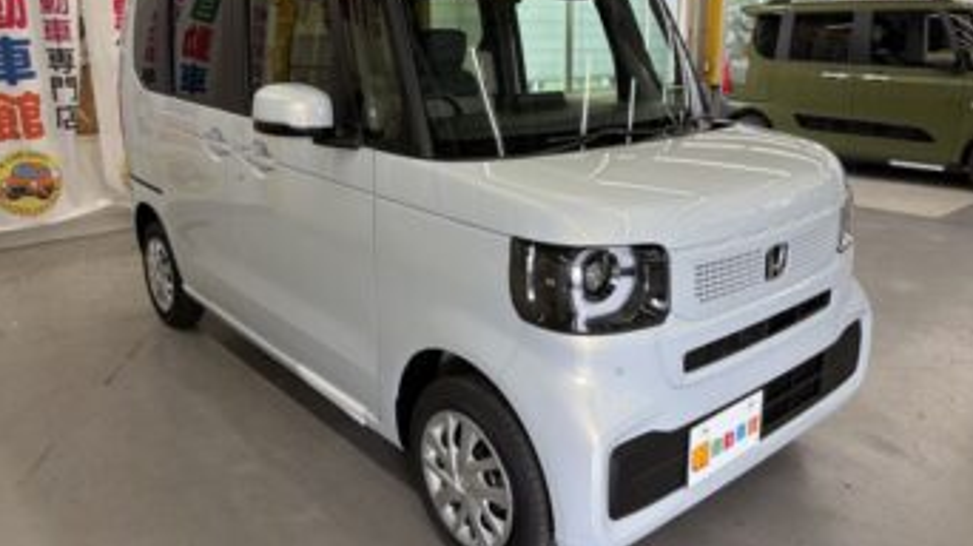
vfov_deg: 40.1
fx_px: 748
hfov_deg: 66.1
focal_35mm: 29
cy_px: 240
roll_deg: +0.6
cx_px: 492
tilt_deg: -12.8
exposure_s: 1/100
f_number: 1.6
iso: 64
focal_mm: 5.96
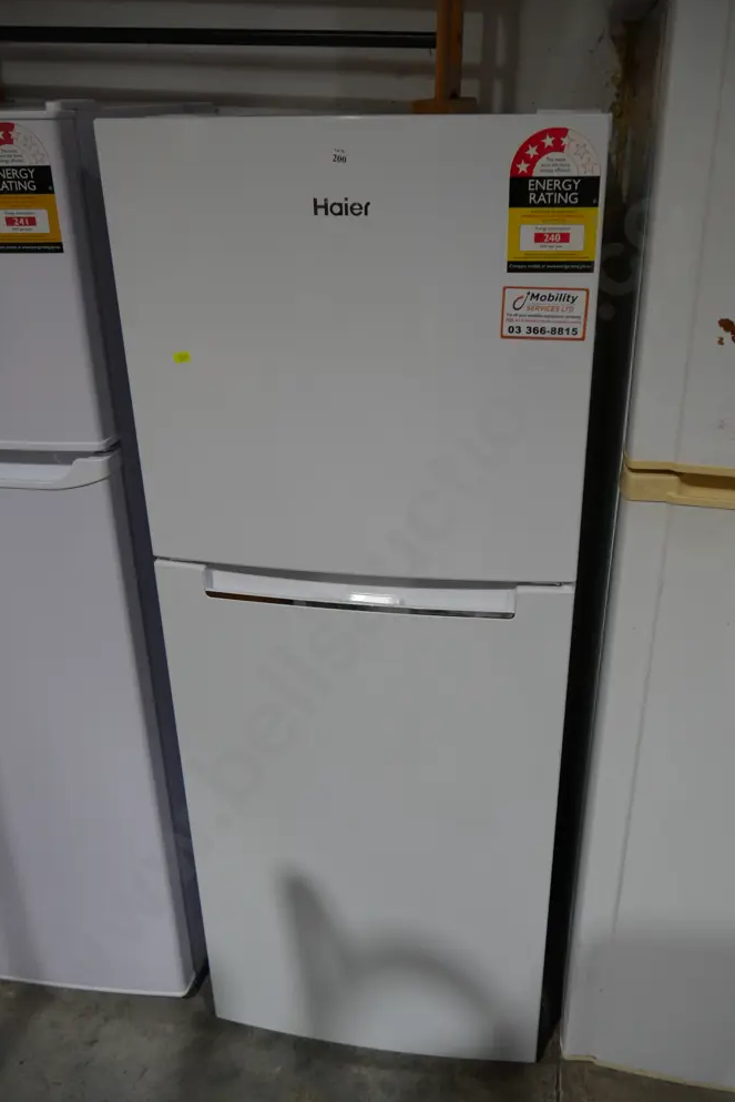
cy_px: 552
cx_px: 403
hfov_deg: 43.6
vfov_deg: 61.9
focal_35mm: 30
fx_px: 918
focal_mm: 14
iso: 200
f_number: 3.5
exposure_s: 1/100
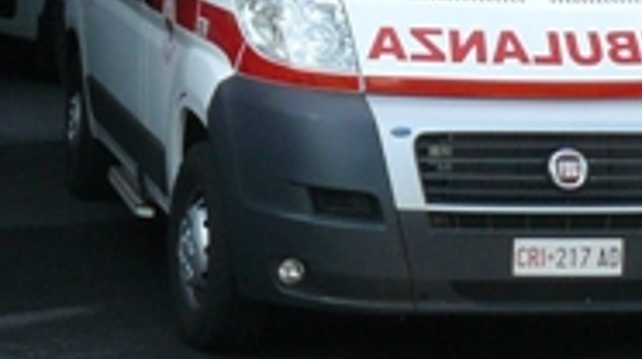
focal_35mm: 169
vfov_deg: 6.9
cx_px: 214
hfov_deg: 12.7
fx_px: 2873
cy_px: -338
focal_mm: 6
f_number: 5.6
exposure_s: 1/125
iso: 100
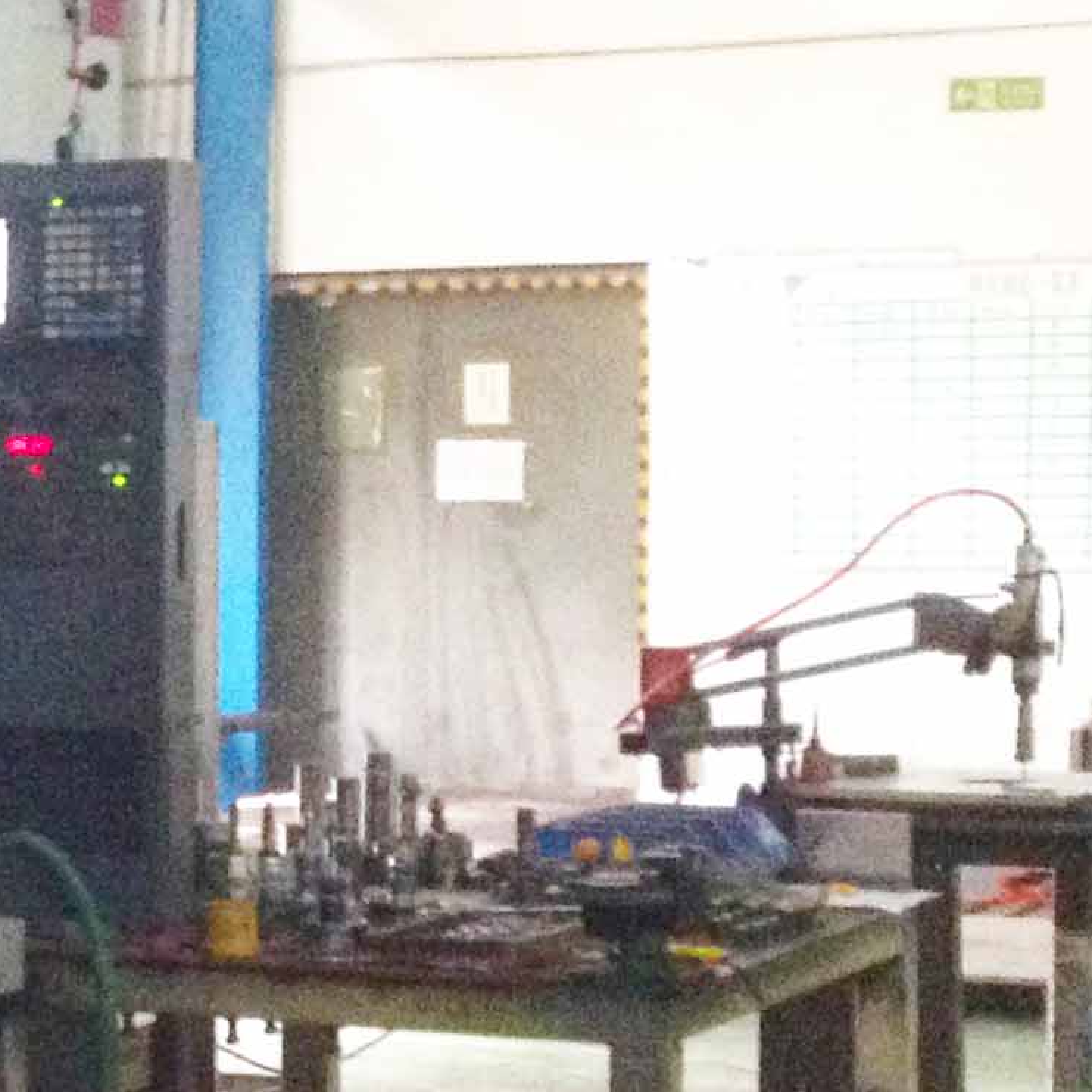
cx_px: -1185
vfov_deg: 12.8
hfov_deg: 11.4
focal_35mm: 136
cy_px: 668
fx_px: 4854
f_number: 2.4
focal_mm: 4.28
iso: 400
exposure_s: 1/17
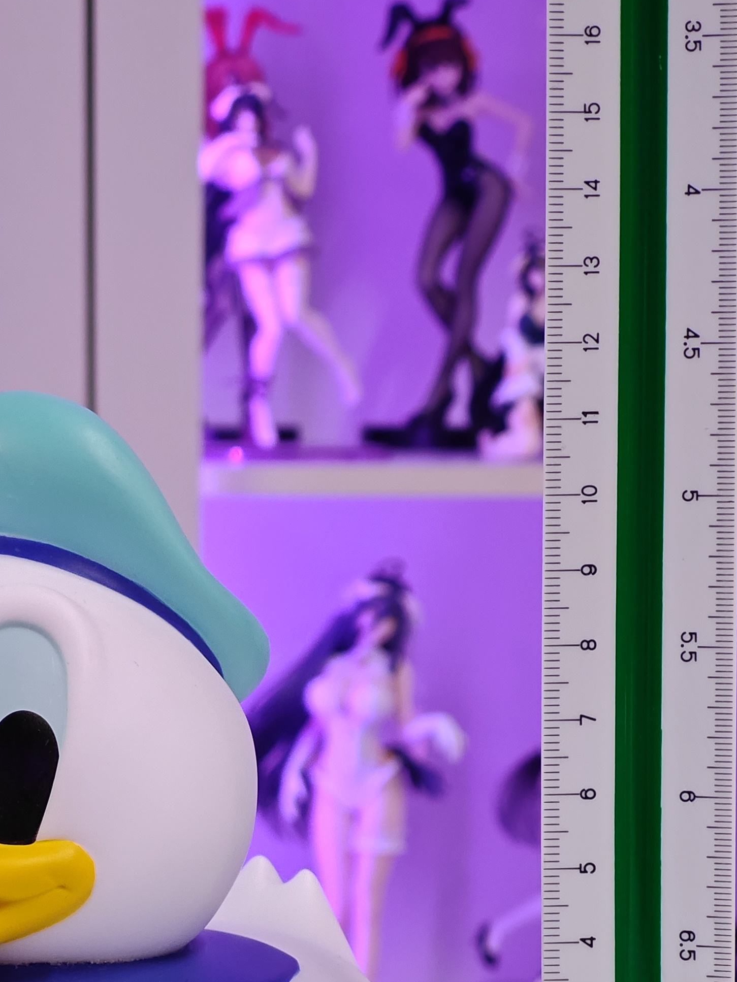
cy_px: 733
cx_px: 150
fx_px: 3831
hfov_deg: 11.0
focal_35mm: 135
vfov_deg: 14.6
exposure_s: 1/25
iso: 800
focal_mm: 7.48
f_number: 2.4
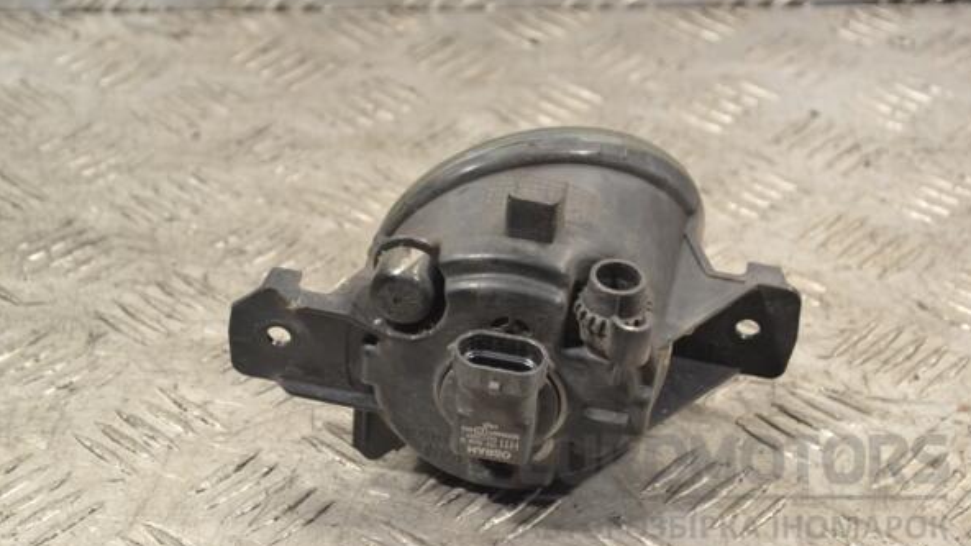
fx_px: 2254
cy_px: 241
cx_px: 489
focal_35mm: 88
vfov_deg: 13.8
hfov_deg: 24.3
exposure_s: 1/250
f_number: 8
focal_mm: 55
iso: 3200
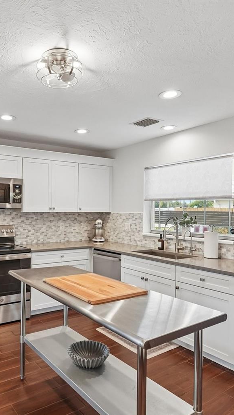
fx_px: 287
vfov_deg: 71.9
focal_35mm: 26
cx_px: 73
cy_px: 213
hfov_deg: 43.6
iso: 400
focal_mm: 16
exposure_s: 1/15
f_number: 8
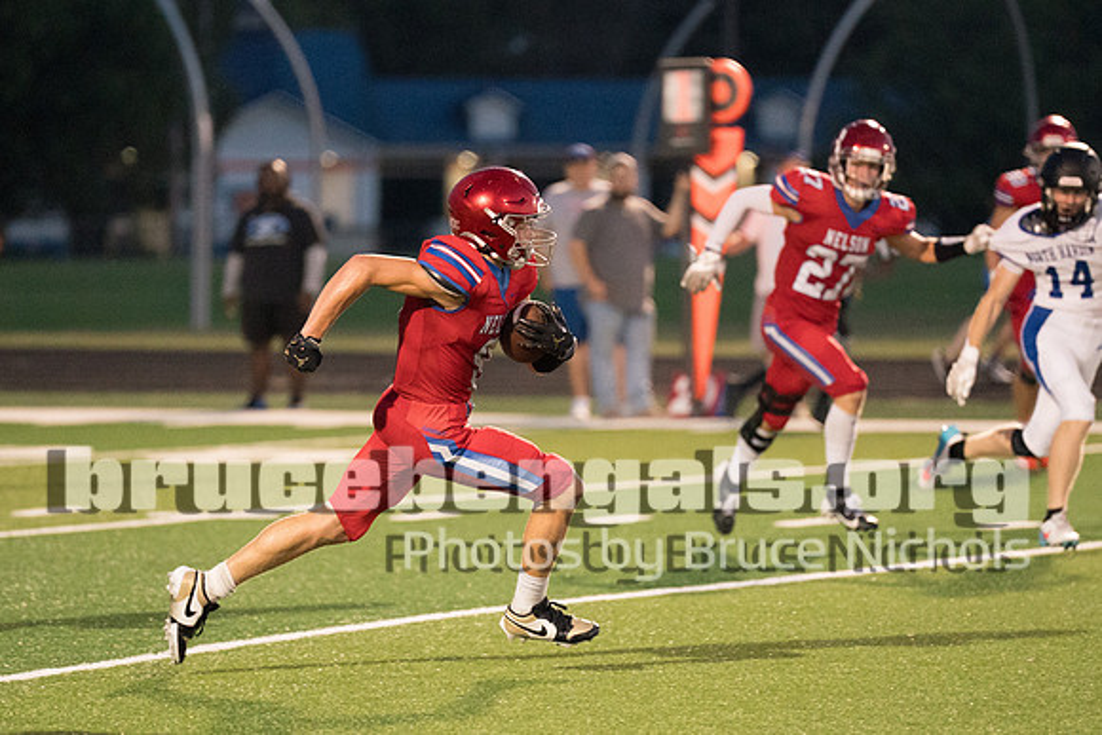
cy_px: 373
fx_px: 8572
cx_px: 555
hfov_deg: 7.4
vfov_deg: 4.9
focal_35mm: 280
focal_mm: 200
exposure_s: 1/1000
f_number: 2.8
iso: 10000
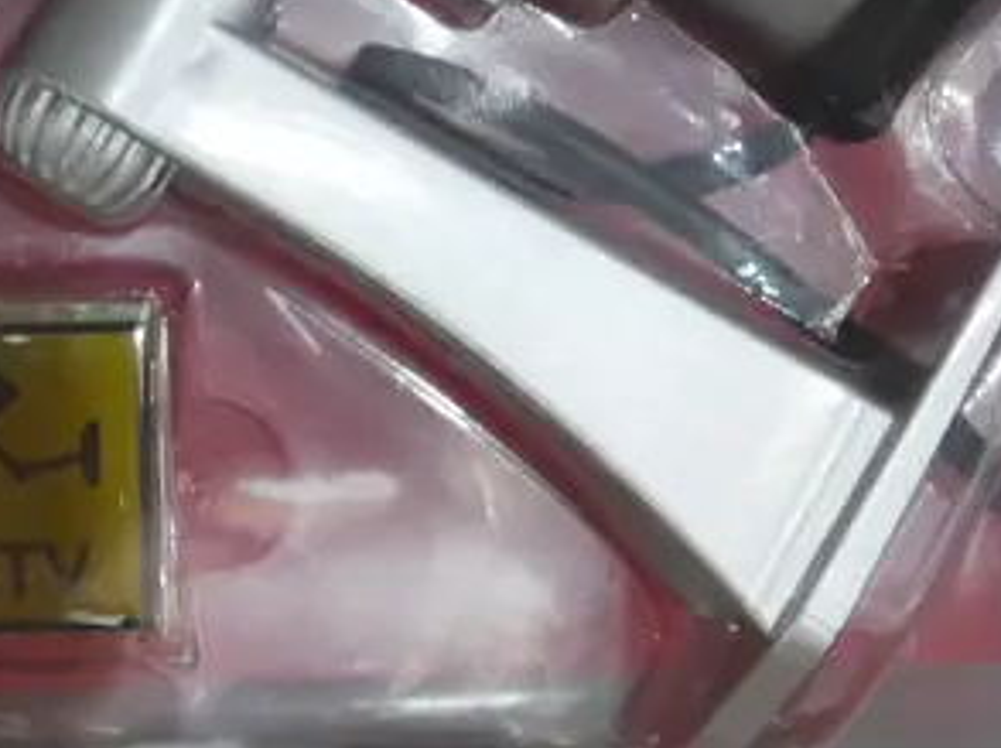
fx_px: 4043
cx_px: -243
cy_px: -68
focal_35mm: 140
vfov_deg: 10.4
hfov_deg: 13.7
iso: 3200
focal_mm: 20
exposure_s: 1/50
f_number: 4.5
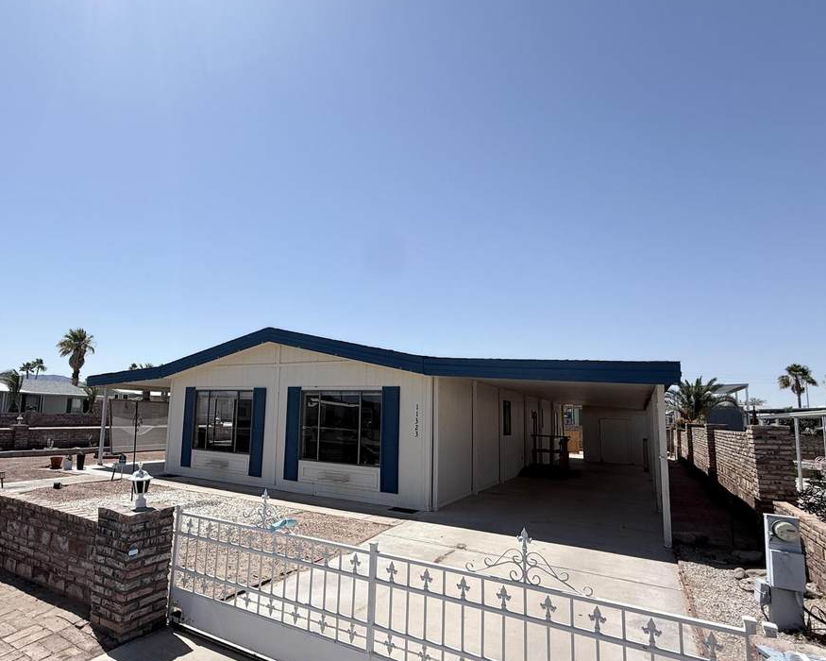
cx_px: 333
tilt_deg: +7.5
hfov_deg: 79.5
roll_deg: -2.1
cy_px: 356
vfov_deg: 68.0
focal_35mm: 20
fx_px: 489
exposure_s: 1/3289
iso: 50
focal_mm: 2.22
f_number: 2.2
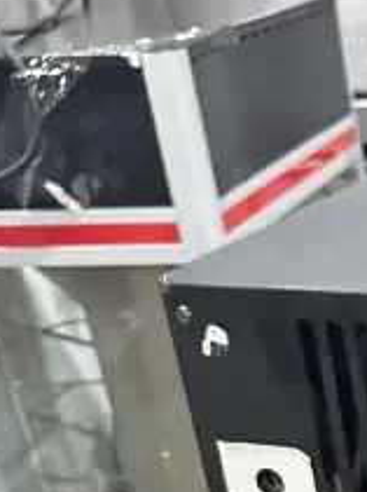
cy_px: 765
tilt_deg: -29.5
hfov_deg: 13.8
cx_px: 699
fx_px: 1317
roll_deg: +1.7
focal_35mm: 93
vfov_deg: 18.4
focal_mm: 6.86
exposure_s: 1/60
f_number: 1.78
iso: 800
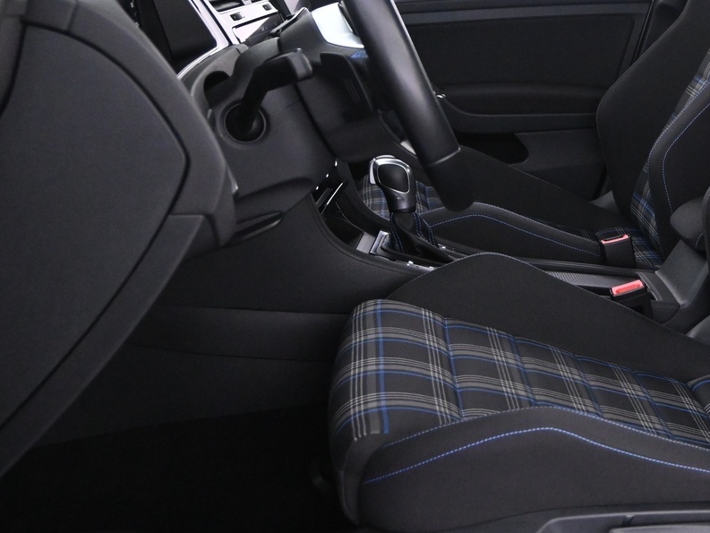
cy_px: 184
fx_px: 1148
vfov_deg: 26.0
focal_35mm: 56
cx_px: 666
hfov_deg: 32.3
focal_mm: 19
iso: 3200
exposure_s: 1/40
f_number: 3.8
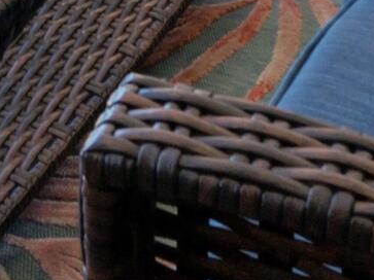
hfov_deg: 13.4
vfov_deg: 7.8
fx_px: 1544
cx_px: -72
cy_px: -746
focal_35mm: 143
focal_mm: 18
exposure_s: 1/125
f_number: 8
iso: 250
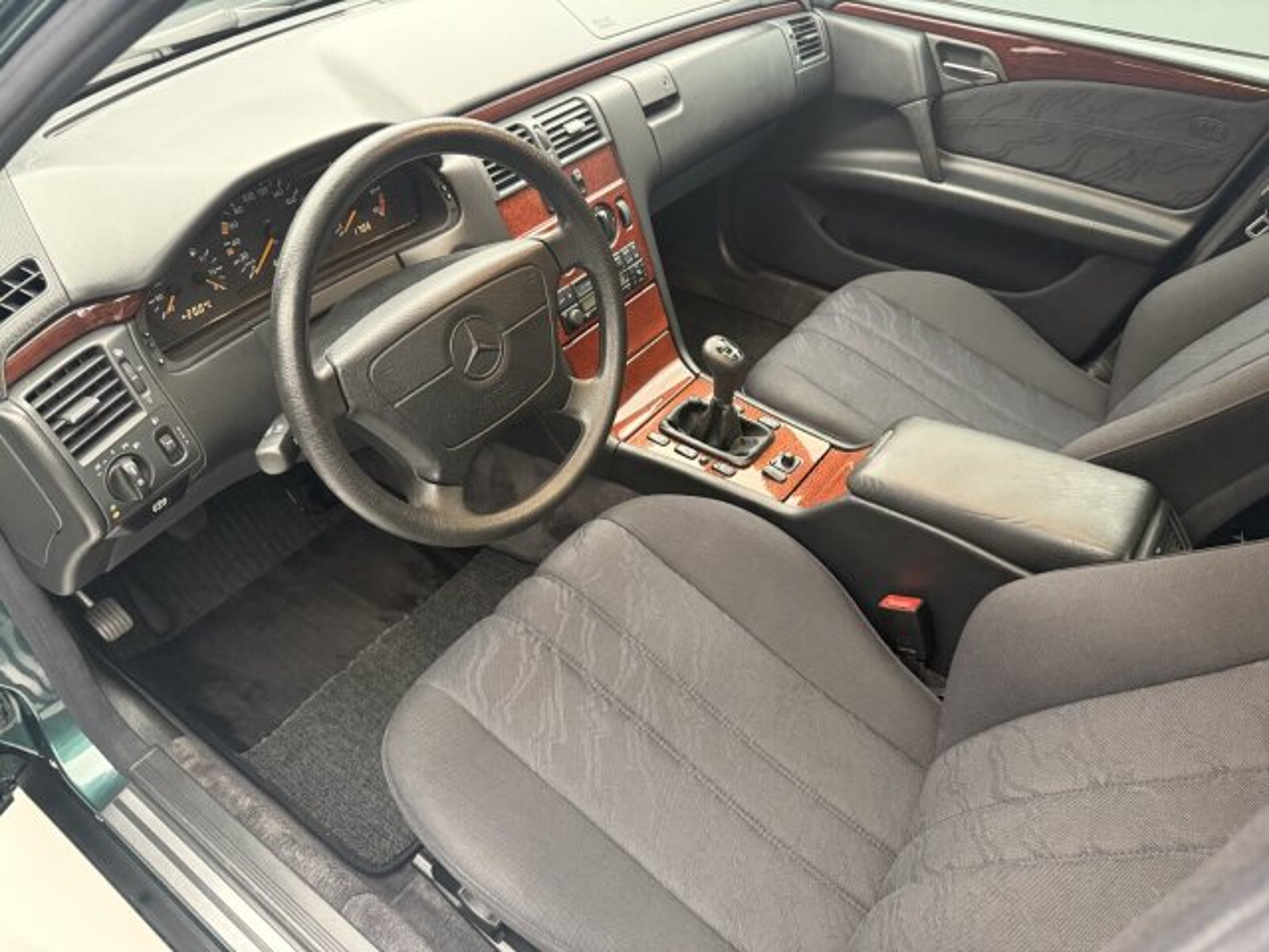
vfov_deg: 56.8
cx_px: 634
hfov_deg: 71.6
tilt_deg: -42.8
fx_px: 880
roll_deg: -1.8
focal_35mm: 24
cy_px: 476
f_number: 1.78
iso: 640
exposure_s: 1/33
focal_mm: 6.76
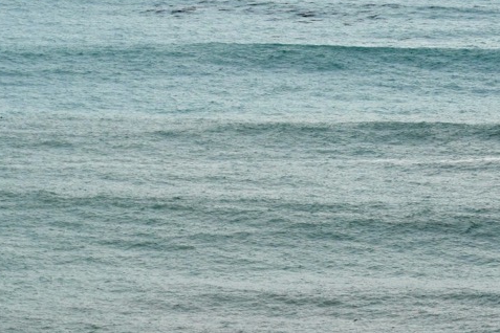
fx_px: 3916
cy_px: 80
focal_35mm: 282
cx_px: 156
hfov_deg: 7.3
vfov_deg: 4.9
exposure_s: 1/250
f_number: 11
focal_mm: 105
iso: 125
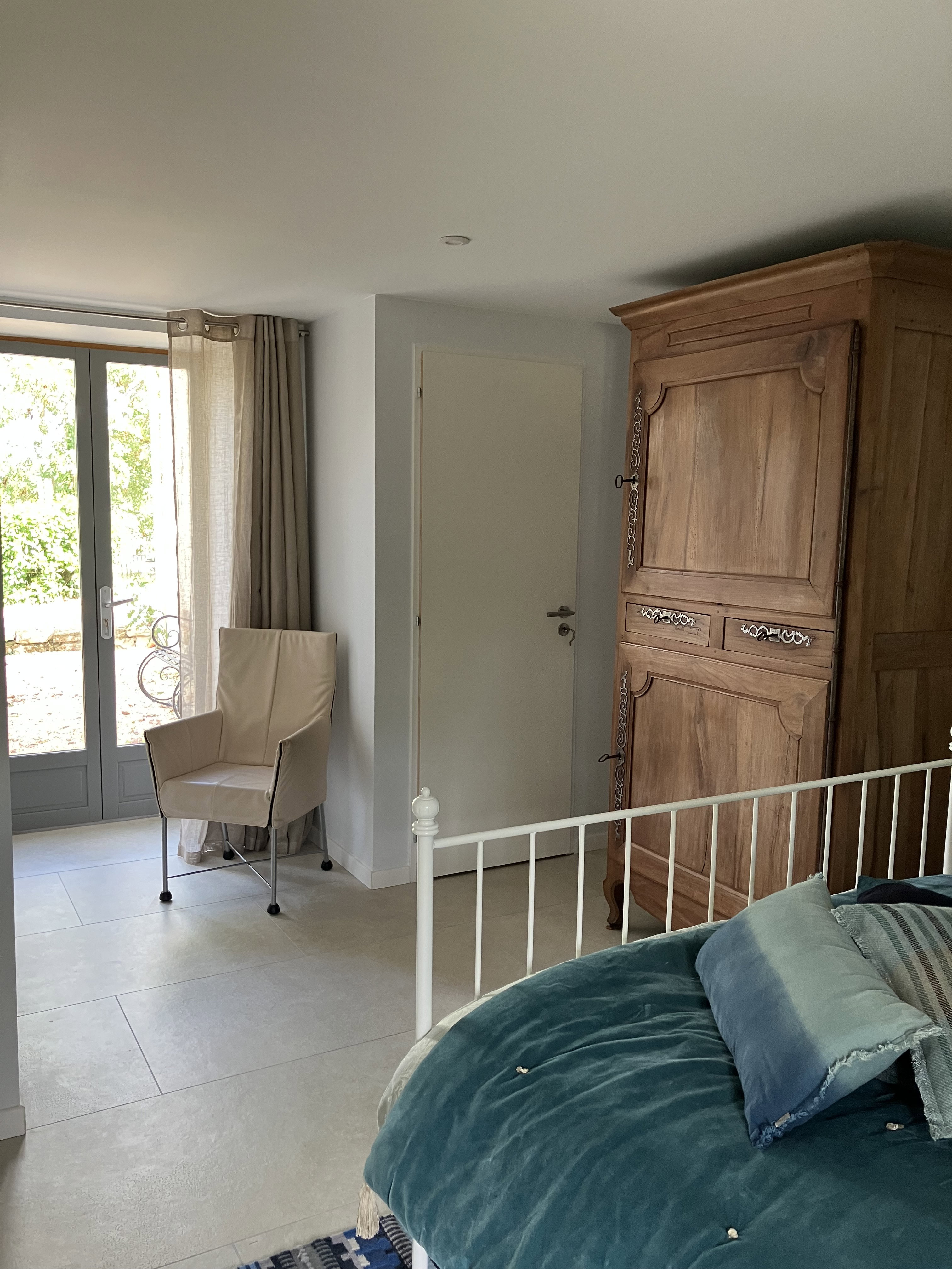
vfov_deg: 63.4
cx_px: 476
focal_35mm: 28
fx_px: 1027
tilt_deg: -5.8
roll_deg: -1.2
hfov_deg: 49.7
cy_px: 634
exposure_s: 1/60
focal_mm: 3.99
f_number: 1.8
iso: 100
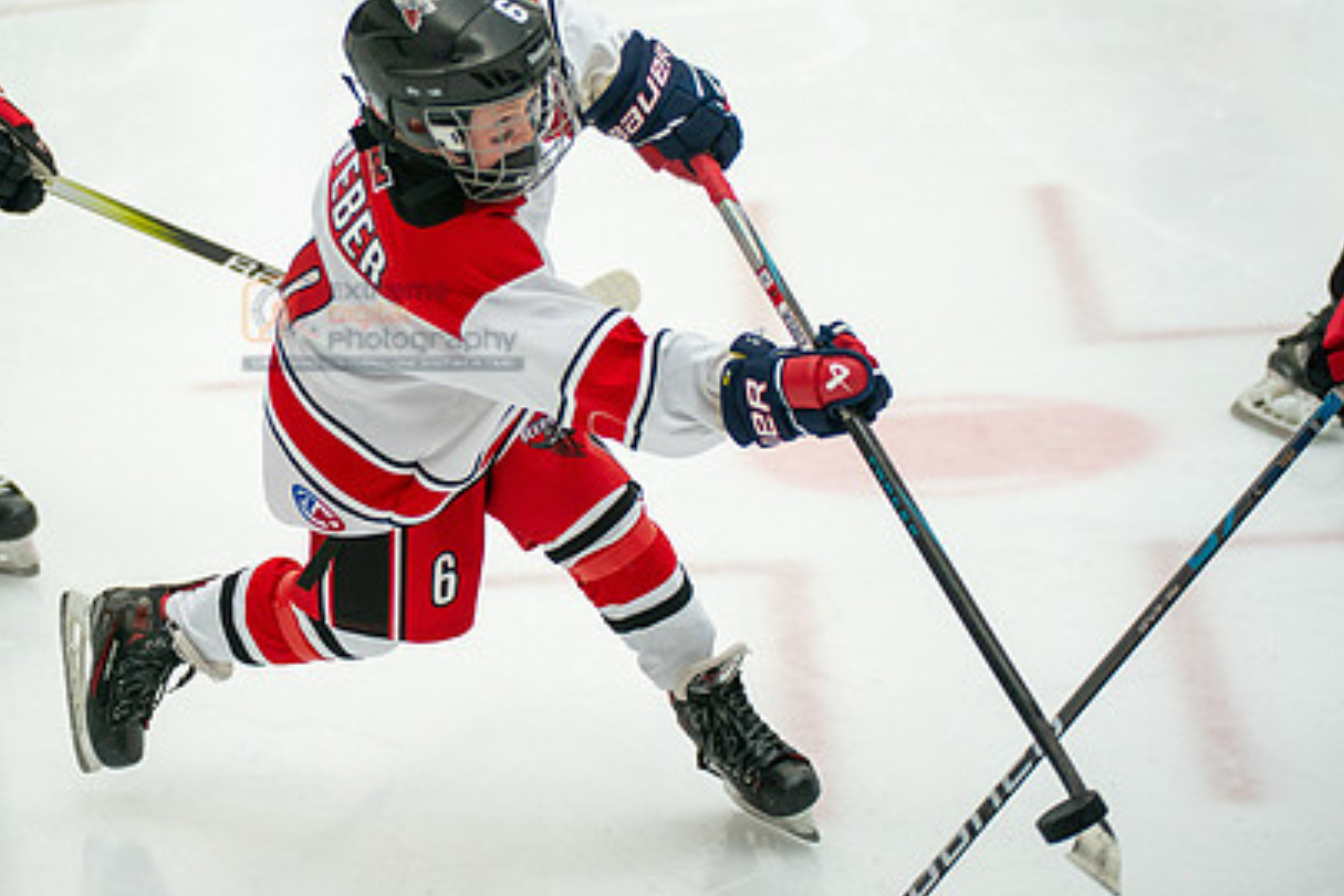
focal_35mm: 172
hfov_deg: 11.9
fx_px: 6421
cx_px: 385
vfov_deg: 8.0
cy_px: 320
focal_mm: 120
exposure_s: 1/3200
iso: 1600
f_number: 3.2
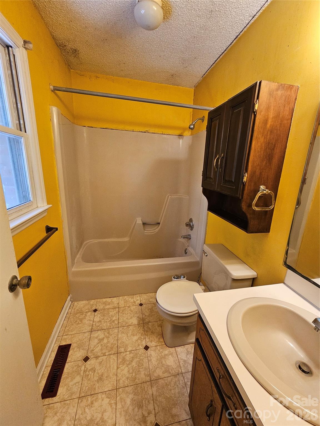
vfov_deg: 106.2
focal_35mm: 13
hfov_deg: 89.9
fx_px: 160
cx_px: 160
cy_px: 213
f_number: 2.2
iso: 320
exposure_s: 1/60
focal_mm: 2.2
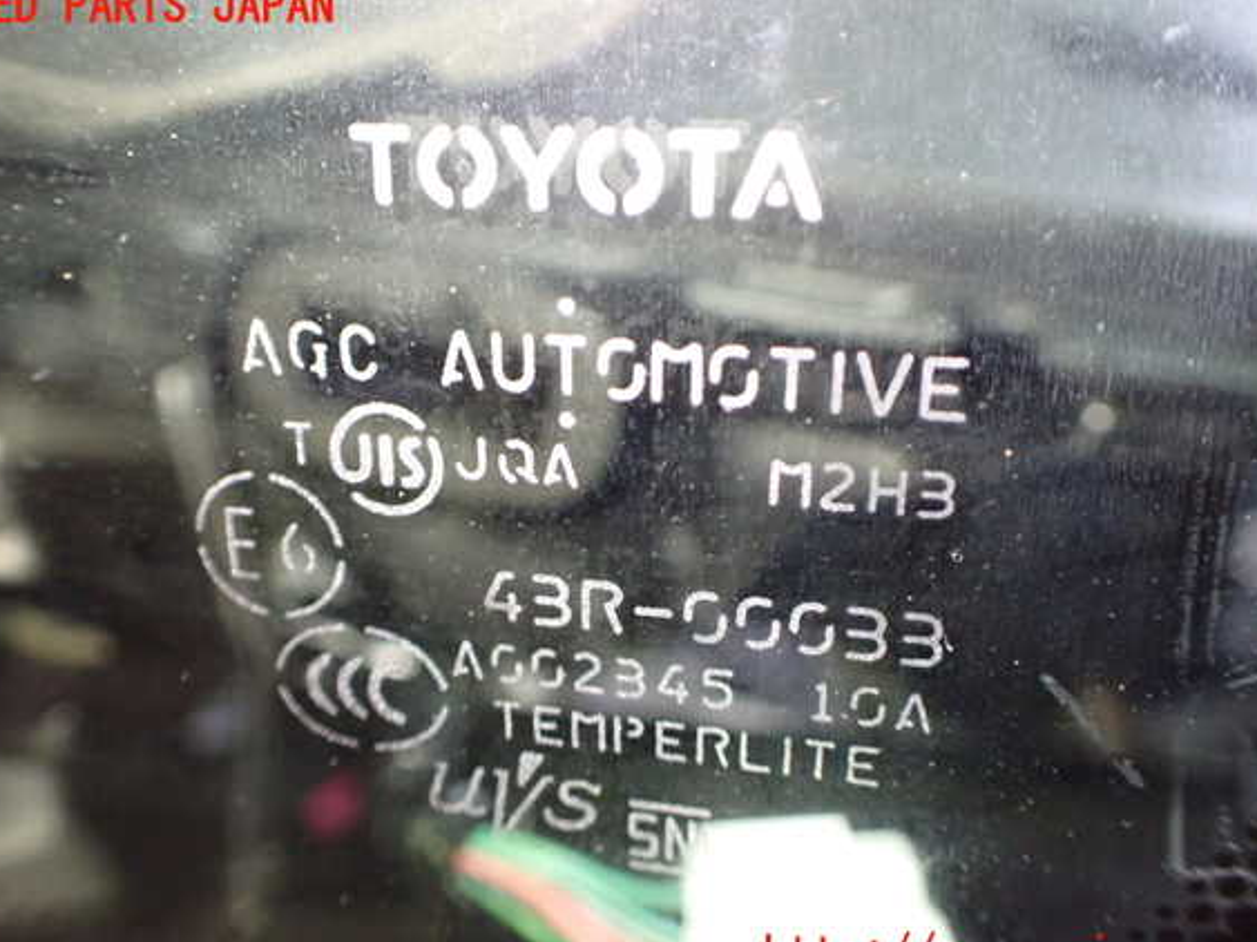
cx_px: 598
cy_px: 482
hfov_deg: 56.8
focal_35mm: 32
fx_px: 1162
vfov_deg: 44.1
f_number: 2.3
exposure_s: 1/30
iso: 1000
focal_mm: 5.4
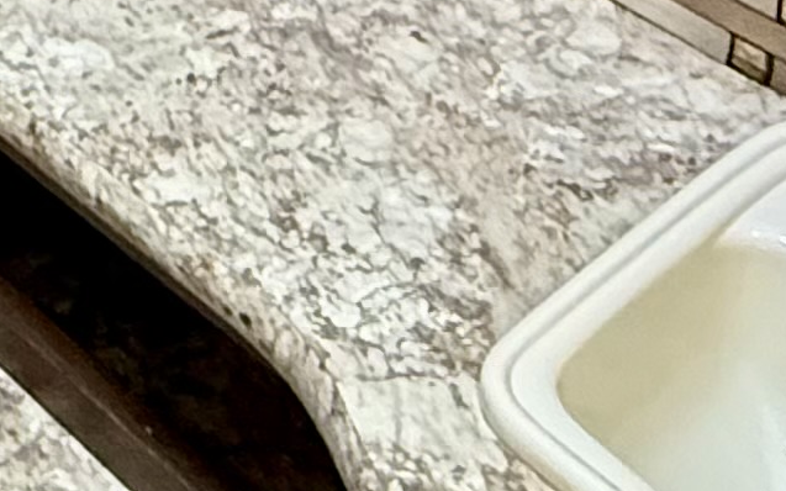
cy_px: -848
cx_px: -49
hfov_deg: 21.1
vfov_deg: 10.8
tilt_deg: -12.3
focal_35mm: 94
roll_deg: +2.0
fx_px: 2013
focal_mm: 2.22
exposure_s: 1/60
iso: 640
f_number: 2.2
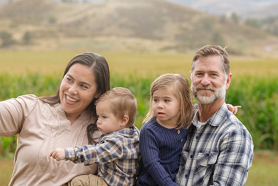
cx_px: 139
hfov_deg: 17.9
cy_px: 93
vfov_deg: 12.0
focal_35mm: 114
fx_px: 880
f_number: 5.6
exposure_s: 1/125
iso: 200
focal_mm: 114
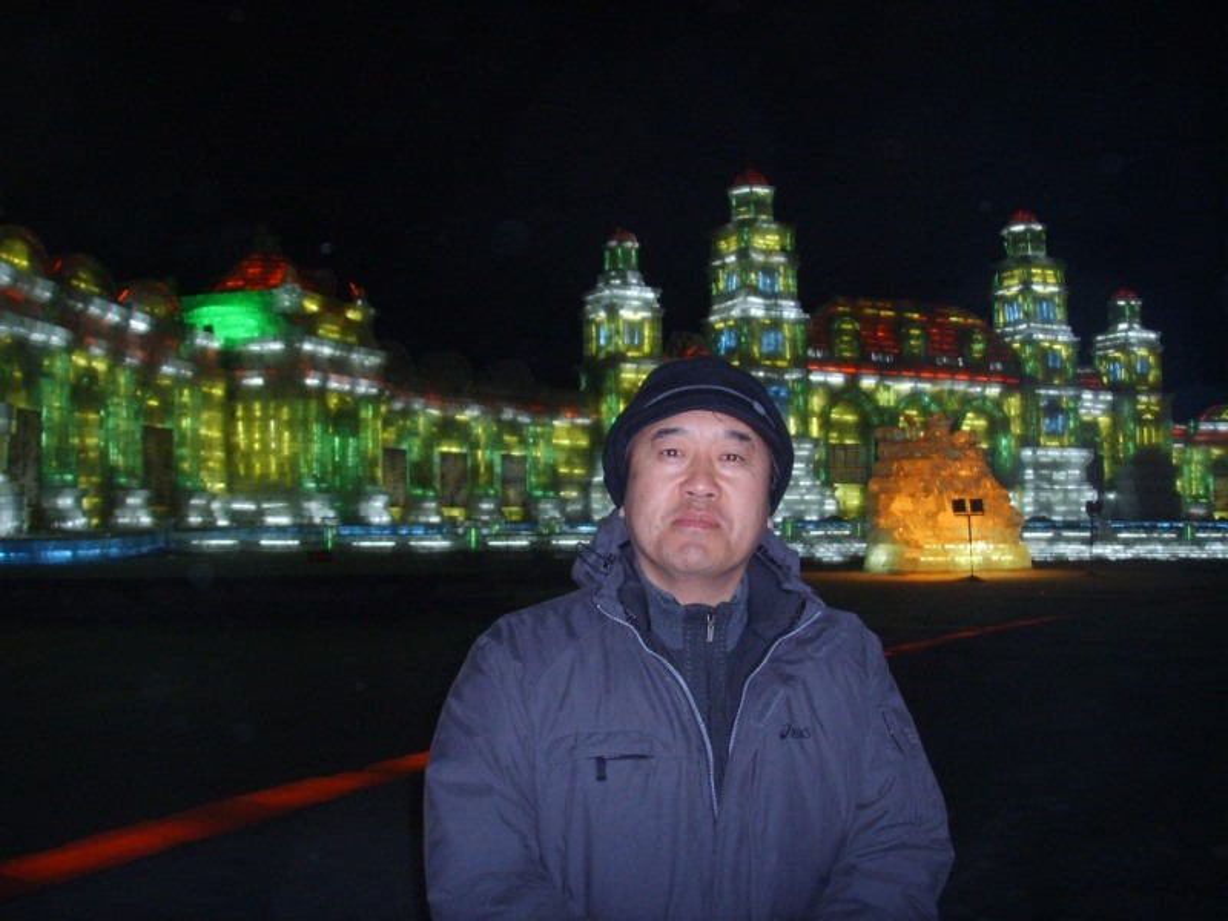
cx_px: 614
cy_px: 460
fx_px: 1384
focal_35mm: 39
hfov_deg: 47.9
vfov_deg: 36.8
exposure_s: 1/45
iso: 152
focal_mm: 6.6
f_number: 3.5
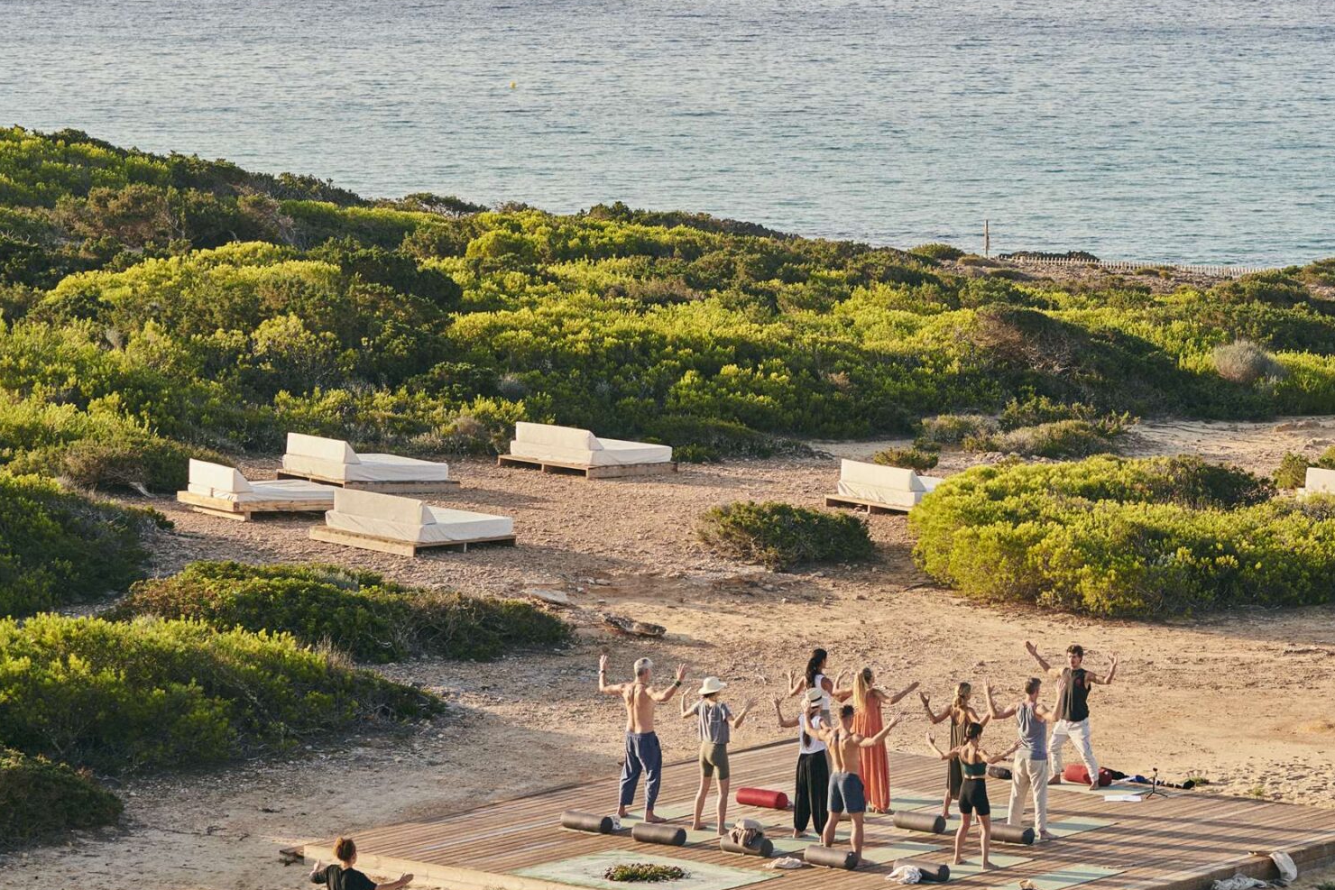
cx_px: 951
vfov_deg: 9.3
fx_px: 5451
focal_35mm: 147
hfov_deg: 13.9
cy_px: 429
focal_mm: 85
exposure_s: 1/250
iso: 100
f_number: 5.6
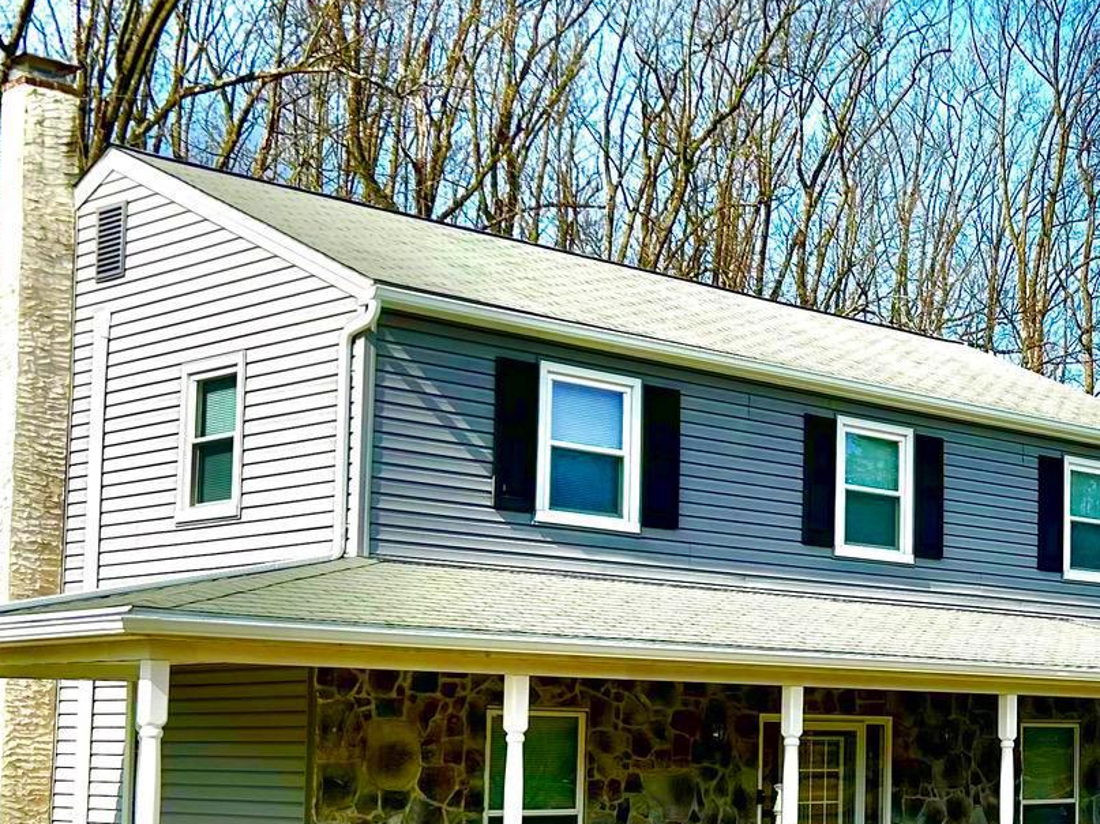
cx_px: 1146
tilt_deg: +3.7
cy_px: 594
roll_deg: -0.1
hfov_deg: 27.4
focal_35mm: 66
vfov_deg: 22.1
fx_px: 2097
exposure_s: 1/4115
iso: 50
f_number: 1.5
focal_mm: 5.7
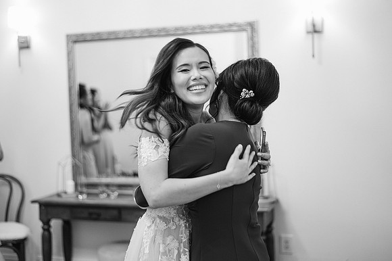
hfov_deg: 39.6
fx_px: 544
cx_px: 196
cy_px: 130
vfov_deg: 27.0
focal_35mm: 50
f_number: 2
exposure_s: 1/125
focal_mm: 50
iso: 1000
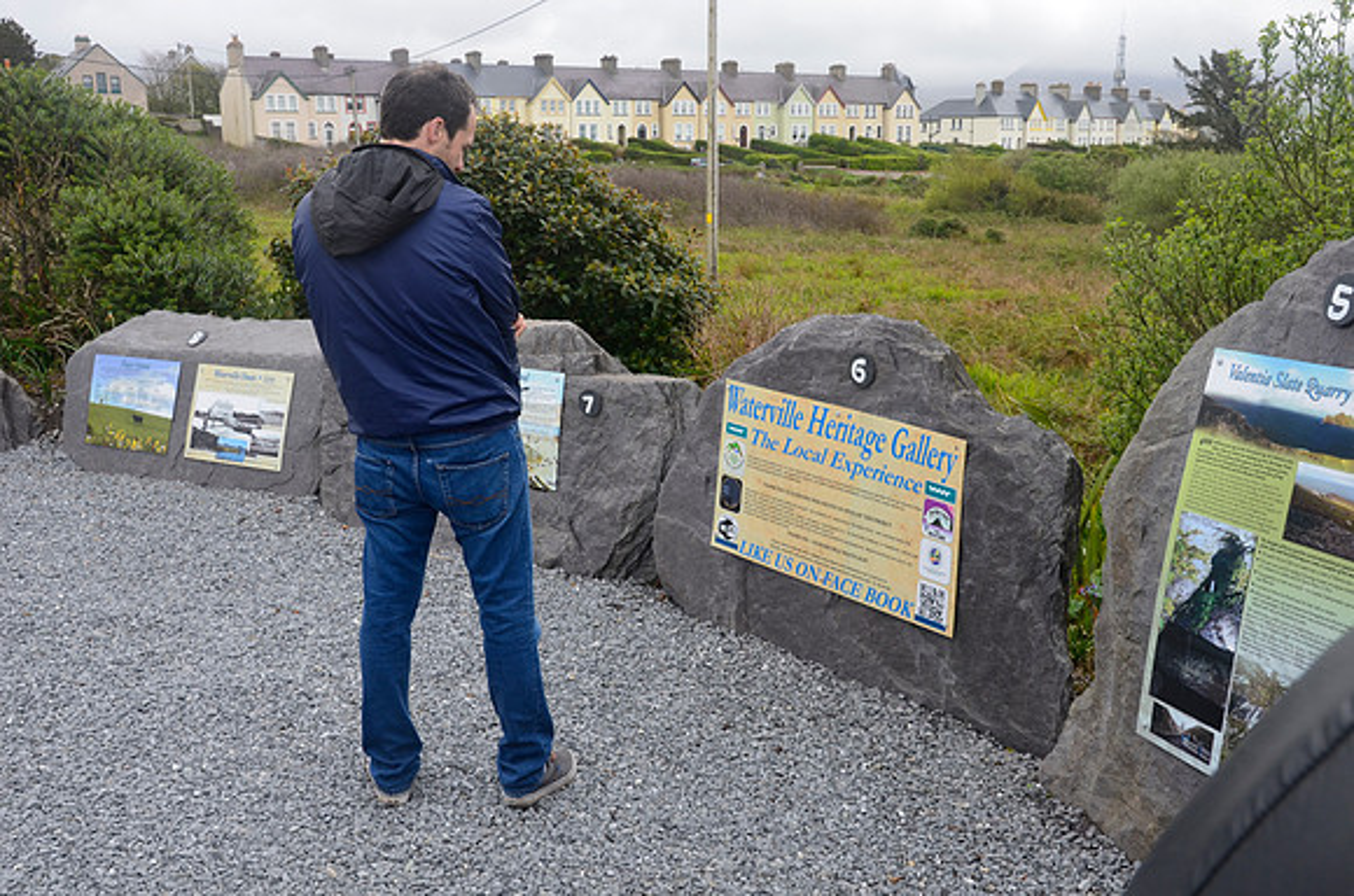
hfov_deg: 49.6
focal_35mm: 39
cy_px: 448
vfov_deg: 34.1
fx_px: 1464
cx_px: 677
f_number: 11
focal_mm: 26
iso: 200
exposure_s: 1/100
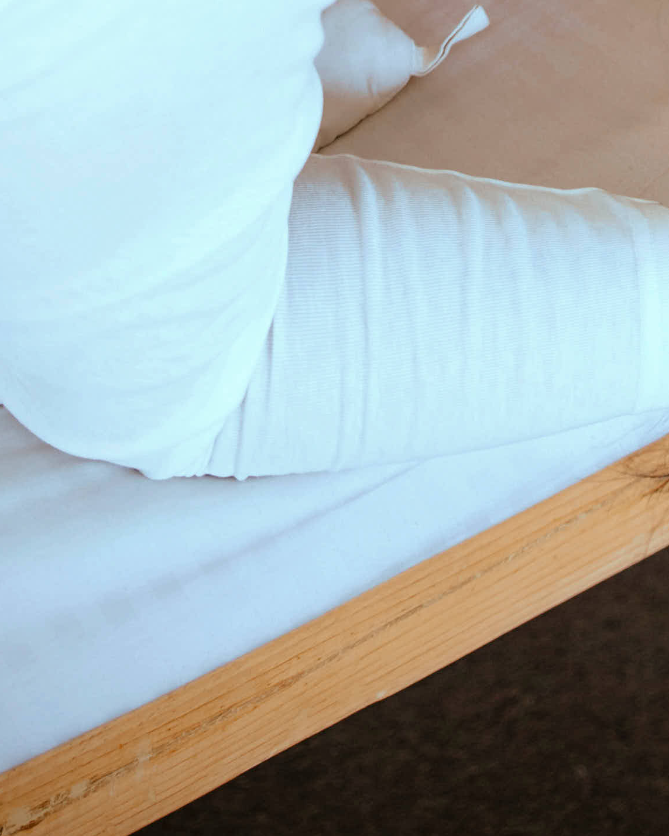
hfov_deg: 11.2
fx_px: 3414
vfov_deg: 12.6
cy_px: -698
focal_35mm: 138
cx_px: 523
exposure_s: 1/640
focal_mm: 35
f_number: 2
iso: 500
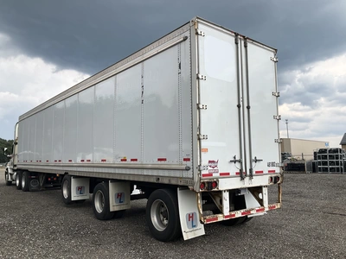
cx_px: 173
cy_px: 130
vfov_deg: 48.2
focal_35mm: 29
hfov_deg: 61.7
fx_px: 290
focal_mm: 3
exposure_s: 1/1250
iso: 25
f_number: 1.8
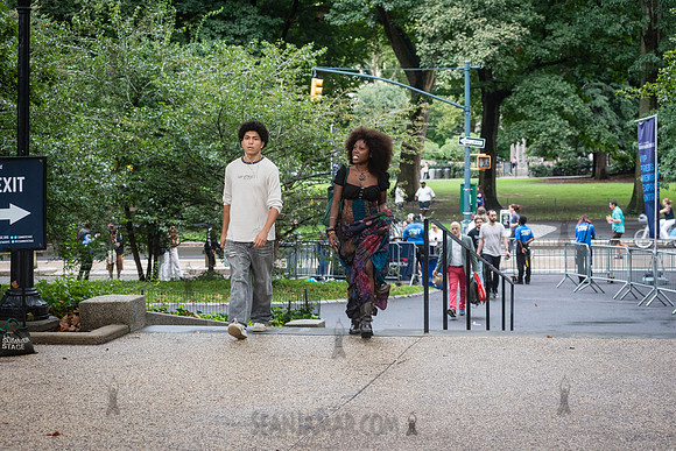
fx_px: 1504
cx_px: 338
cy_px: 226
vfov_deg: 17.1
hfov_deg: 25.3
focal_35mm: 80
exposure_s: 1/125
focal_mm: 80
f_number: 4.5
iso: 1250
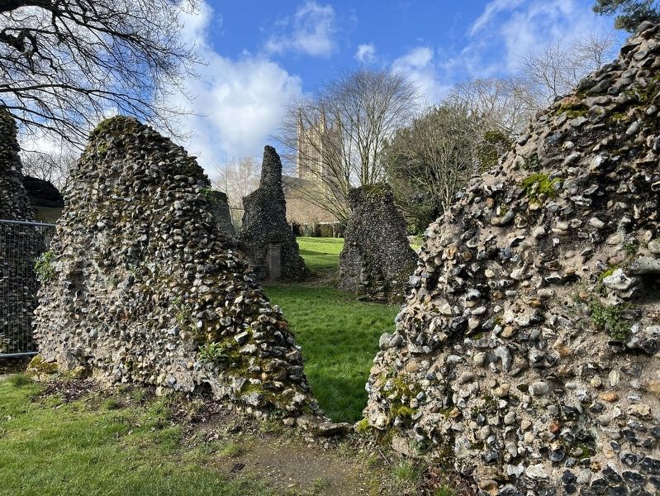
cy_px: 248
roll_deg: +0.1
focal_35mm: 26
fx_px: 496
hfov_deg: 67.3
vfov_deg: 53.1
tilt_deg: -0.9
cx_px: 330
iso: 50
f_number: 1.6
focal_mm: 5.1
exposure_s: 1/1279
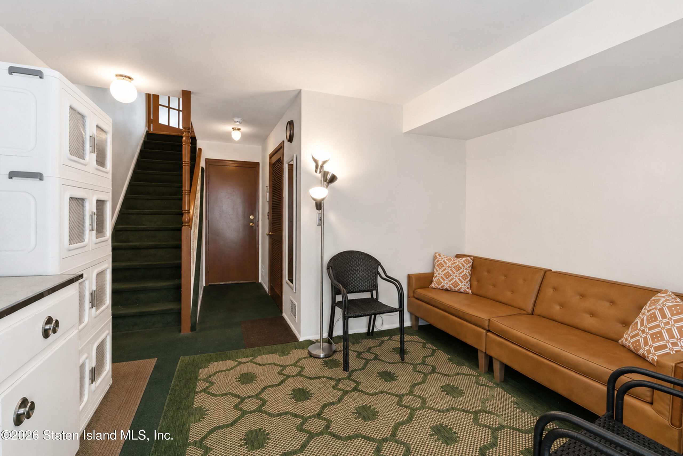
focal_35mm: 15
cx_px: 342
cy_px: 228
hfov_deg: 100.4
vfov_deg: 77.3
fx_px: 285
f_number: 6.4
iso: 2000
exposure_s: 1/50
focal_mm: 10
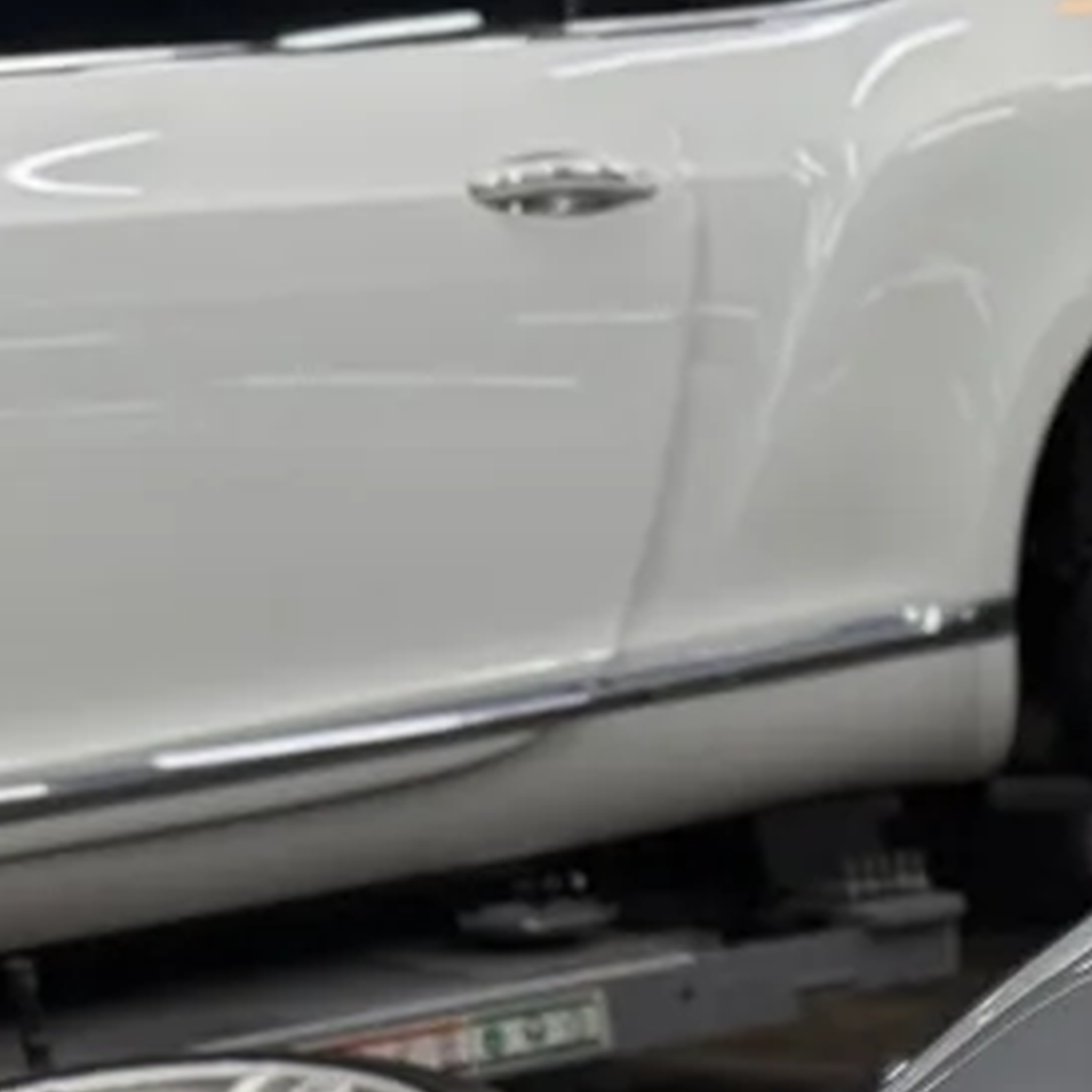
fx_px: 4426
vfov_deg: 12.6
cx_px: 2216
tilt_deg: -22.9
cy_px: 2064
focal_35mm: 124
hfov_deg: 12.3
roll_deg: +2.2
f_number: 1.78
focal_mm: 6.76
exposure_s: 1/120
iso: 125
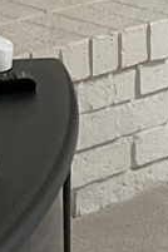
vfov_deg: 8.3
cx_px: 474
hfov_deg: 5.6
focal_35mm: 231
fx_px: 1617
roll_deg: -0.5
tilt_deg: -2.3
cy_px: -317
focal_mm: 3
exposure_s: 1/60
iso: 125
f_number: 1.8
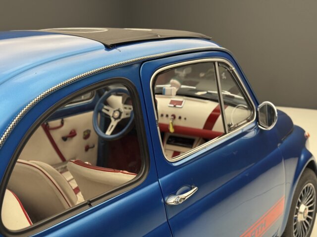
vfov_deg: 30.3
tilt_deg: -12.2
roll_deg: +1.8
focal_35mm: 48
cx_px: 158
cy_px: 118
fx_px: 440
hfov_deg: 39.7
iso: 200
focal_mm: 6.76
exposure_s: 1/99
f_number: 1.78
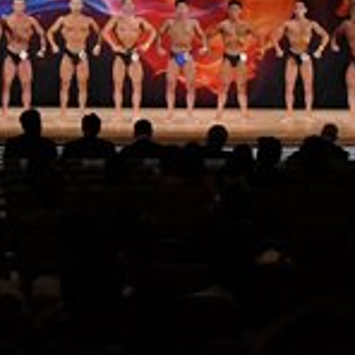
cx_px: 107
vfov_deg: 13.6
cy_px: -68
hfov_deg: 13.9
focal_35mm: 125
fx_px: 1450
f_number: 5.6
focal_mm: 28
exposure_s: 1/400
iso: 3200
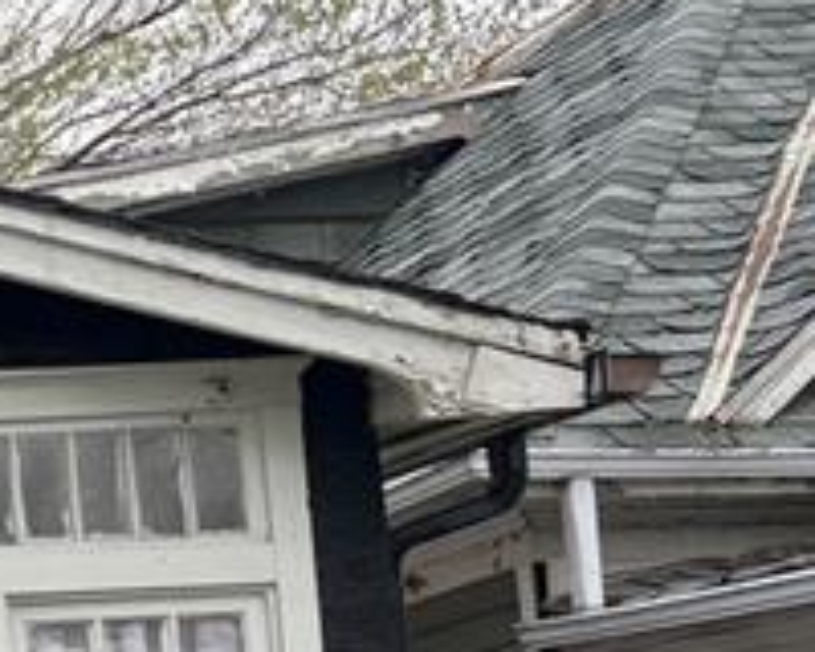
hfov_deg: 12.2
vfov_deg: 11.6
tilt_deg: +6.1
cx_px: -1072
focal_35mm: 130
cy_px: 815
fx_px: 3136
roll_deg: +2.1
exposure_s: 1/2283
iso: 64
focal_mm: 5.96
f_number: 1.6
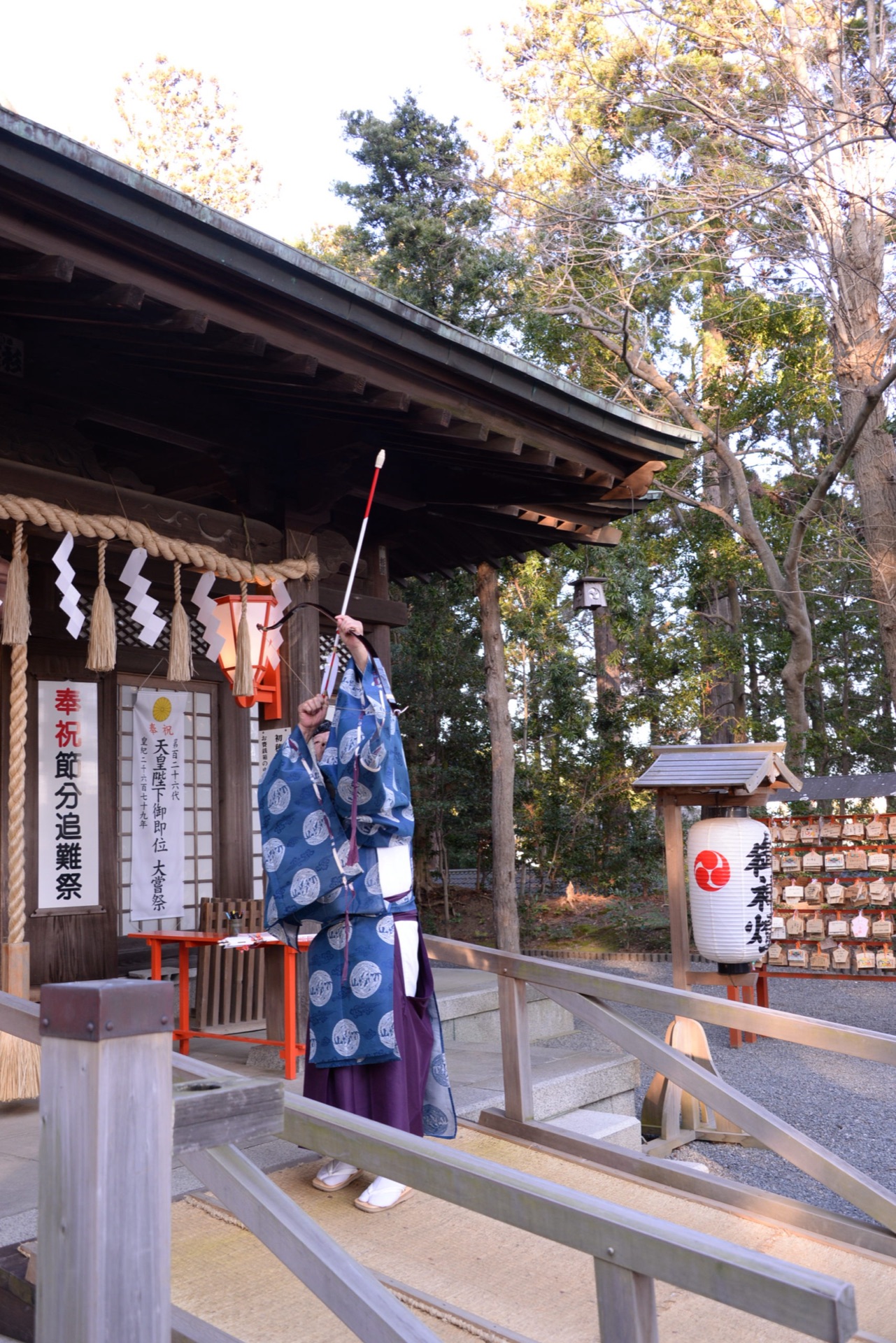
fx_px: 1269
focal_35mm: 34
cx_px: 448
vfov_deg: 55.8
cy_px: 672
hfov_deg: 38.9
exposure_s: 1/125
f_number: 5.6
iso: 640
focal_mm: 34
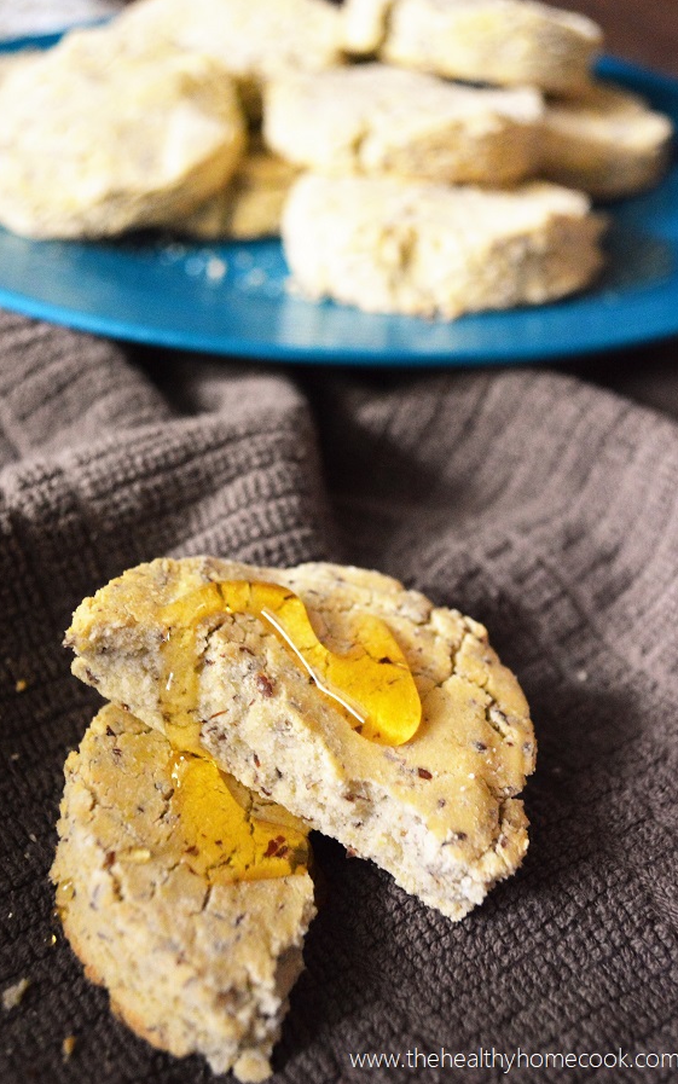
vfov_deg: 46.2
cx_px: 348
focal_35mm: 43
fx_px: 1271
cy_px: 540
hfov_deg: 29.9
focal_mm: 28
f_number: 4.5
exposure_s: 1/160
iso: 3200
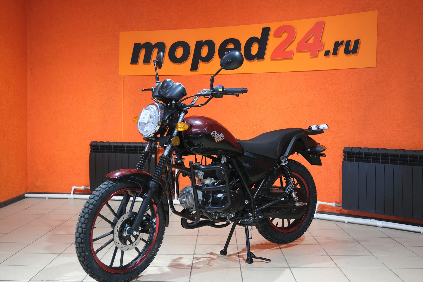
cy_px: 141
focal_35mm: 41
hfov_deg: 47.4
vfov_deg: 32.6
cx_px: 212
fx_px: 482
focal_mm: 27.5
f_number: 4
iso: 1000
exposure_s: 1/60
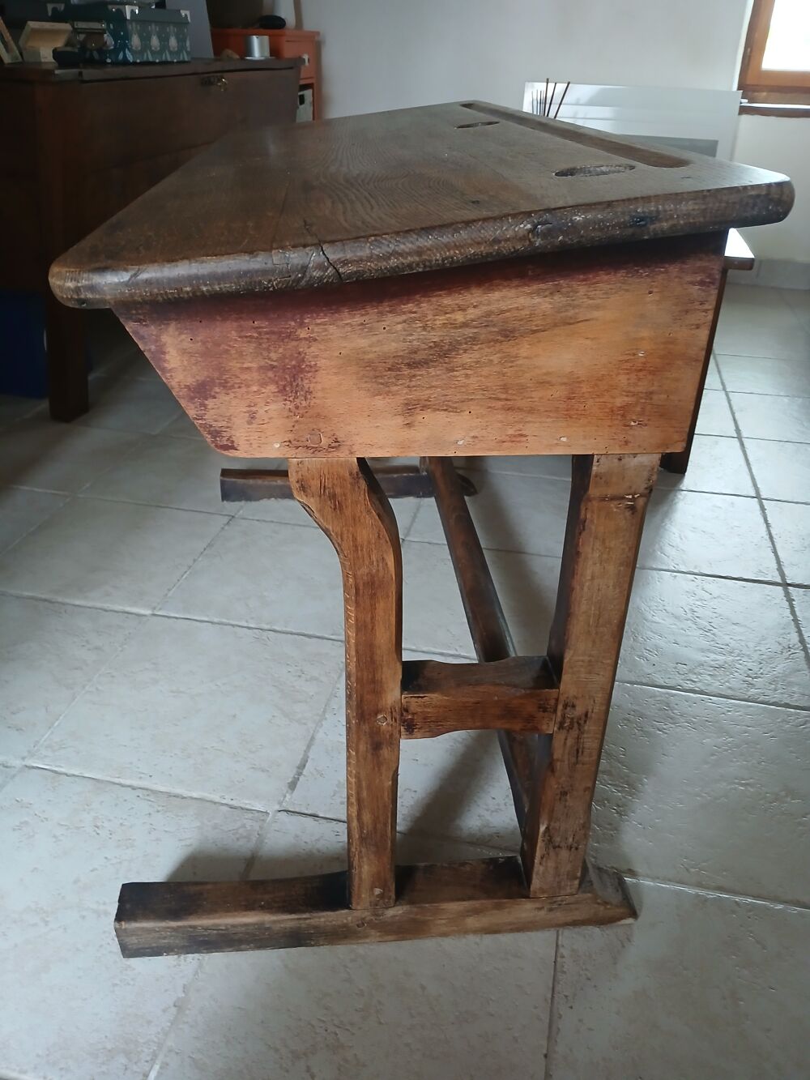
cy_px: 540
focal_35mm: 26
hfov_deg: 53.1
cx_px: 405
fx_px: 811
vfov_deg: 67.3
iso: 250
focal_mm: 3.98
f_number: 1.8
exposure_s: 1/25
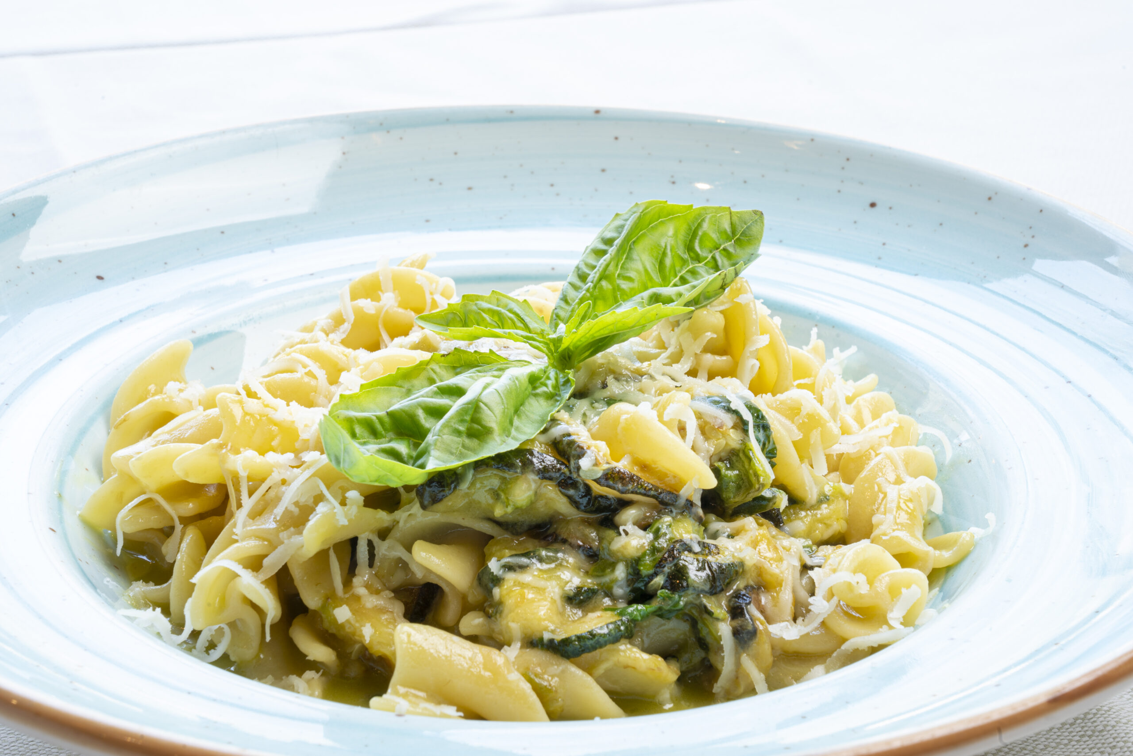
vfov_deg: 17.1
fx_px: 2518
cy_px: 378
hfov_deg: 25.4
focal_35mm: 80
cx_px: 566
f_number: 22
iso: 100
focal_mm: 80
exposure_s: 2
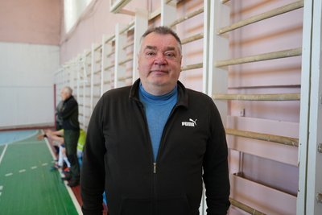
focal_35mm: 29
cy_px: 108
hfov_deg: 63.6
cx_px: 161
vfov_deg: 45.0
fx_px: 259
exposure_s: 1/200
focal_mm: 29
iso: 400
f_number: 2.8
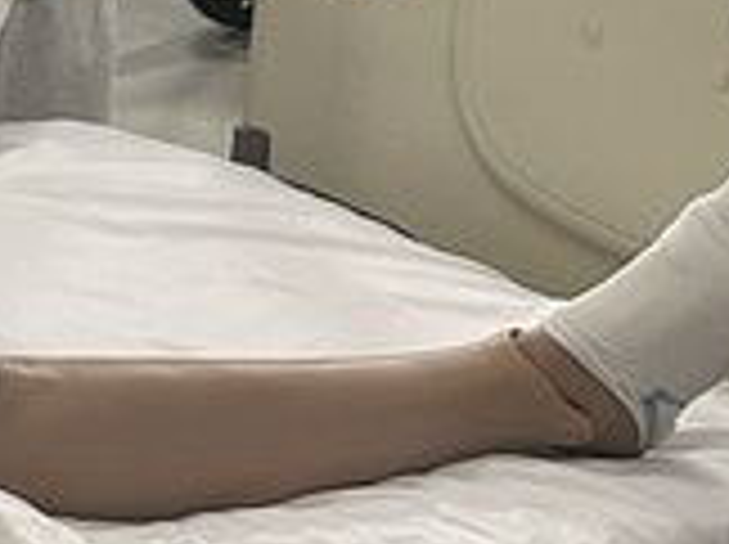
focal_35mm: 152
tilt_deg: -13.9
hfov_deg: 12.2
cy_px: -63
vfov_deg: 9.6
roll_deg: -2.3
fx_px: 3196
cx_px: -441
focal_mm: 6.86
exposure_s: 1/102
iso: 250
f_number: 1.78
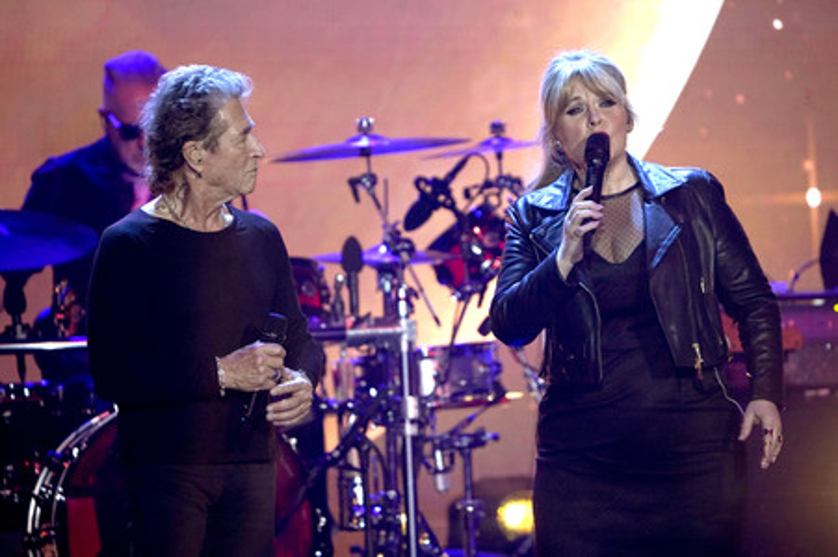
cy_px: 278
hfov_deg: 5.2
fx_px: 9164
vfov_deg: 3.5
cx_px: 419
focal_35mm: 394
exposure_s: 1/160
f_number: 6.3
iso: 3200
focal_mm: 394
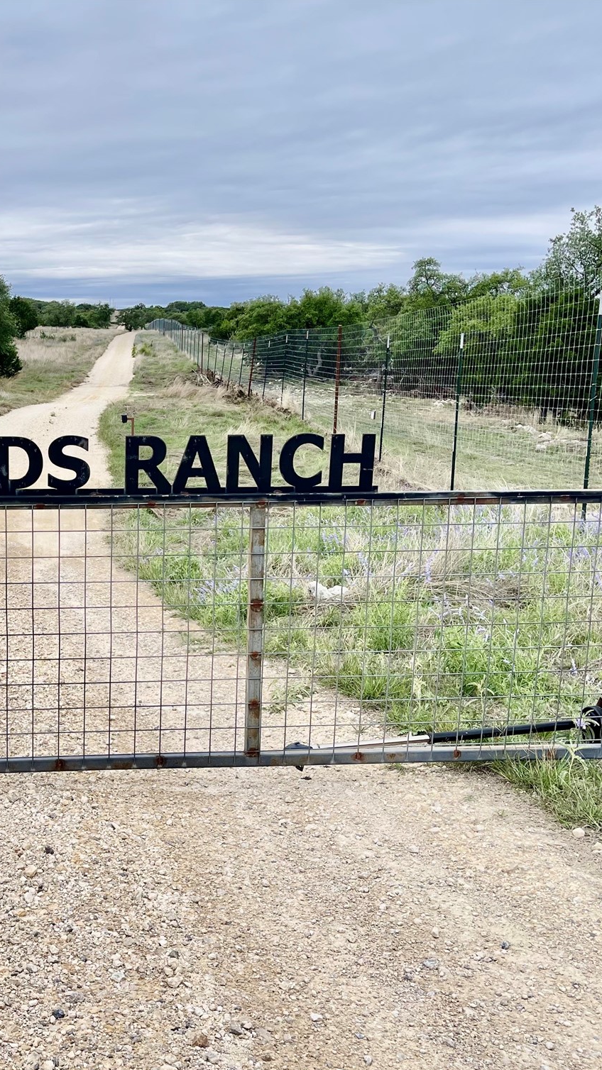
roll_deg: +0.3
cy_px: 544
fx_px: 1050
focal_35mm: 37
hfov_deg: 30.8
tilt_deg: -12.5
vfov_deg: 54.0
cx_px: 83
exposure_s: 1/3003
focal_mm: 5.1
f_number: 1.6
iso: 32
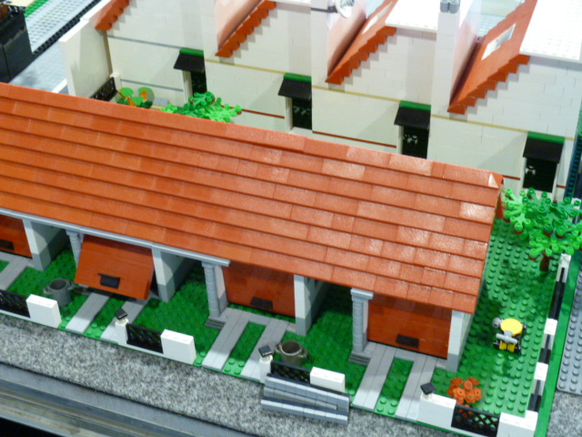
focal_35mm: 55
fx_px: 925
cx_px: 291
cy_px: 218
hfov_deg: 34.9
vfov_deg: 26.6
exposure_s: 1/13
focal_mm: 9.1
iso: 400
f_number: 3.9
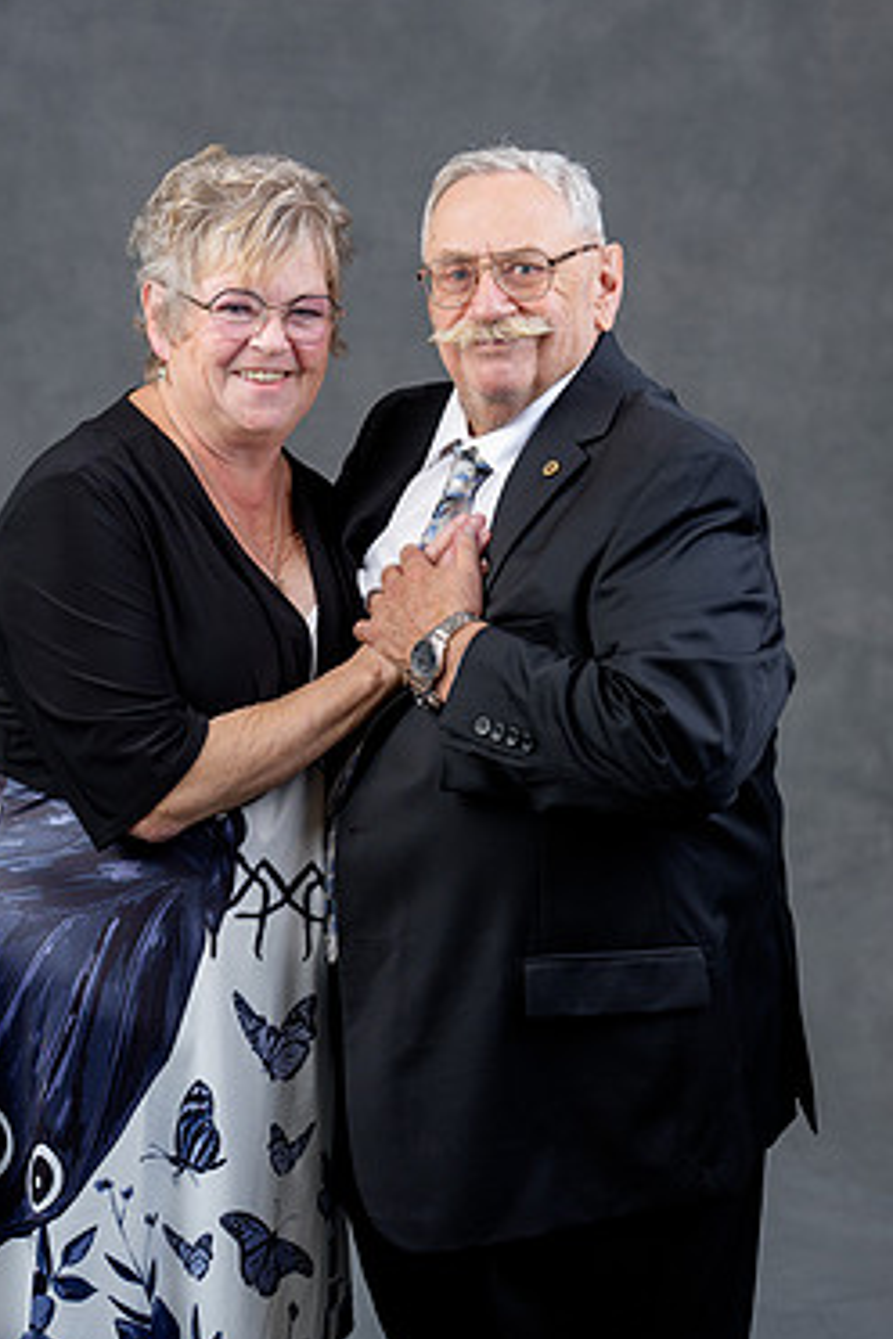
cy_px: 644
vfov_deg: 27.0
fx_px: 2790
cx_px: 374
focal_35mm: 75
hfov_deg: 18.2
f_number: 4
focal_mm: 62
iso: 160
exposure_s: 1/160
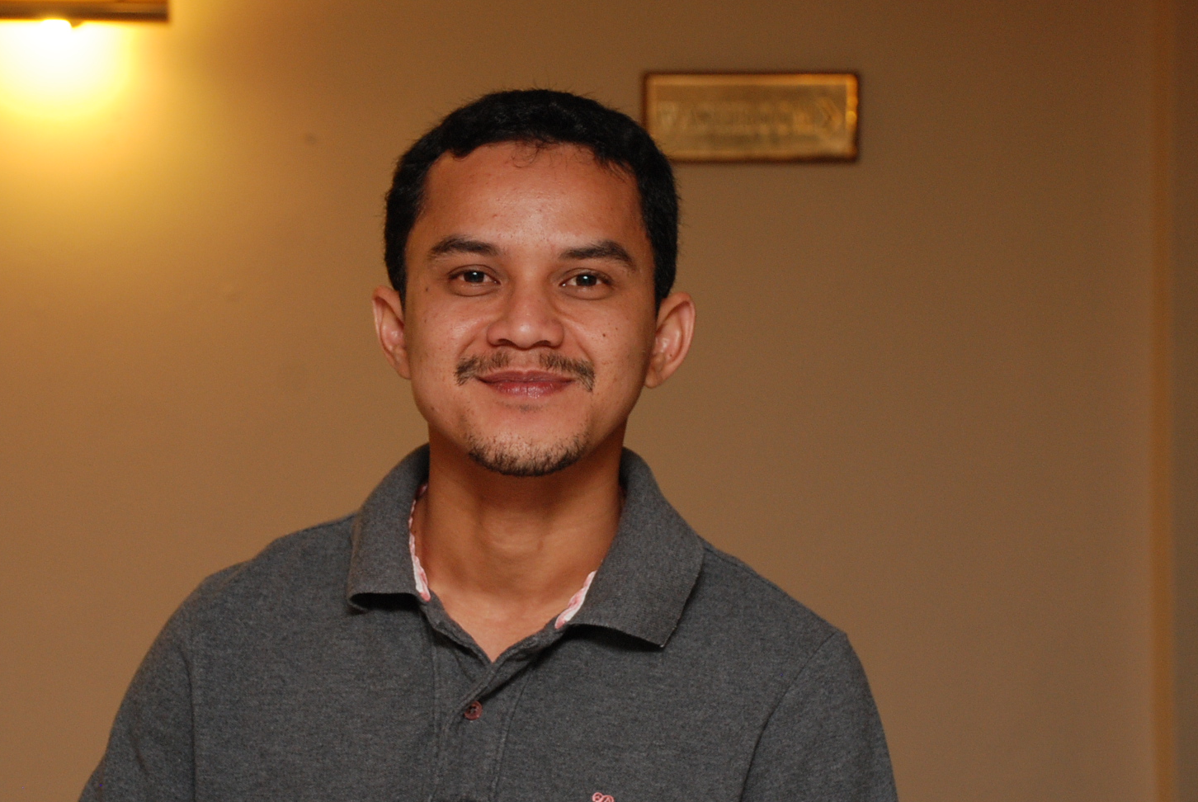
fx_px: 3465
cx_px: 535
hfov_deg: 19.6
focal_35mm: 104
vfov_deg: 13.2
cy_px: 379
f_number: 5
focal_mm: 52
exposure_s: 1/30
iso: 640
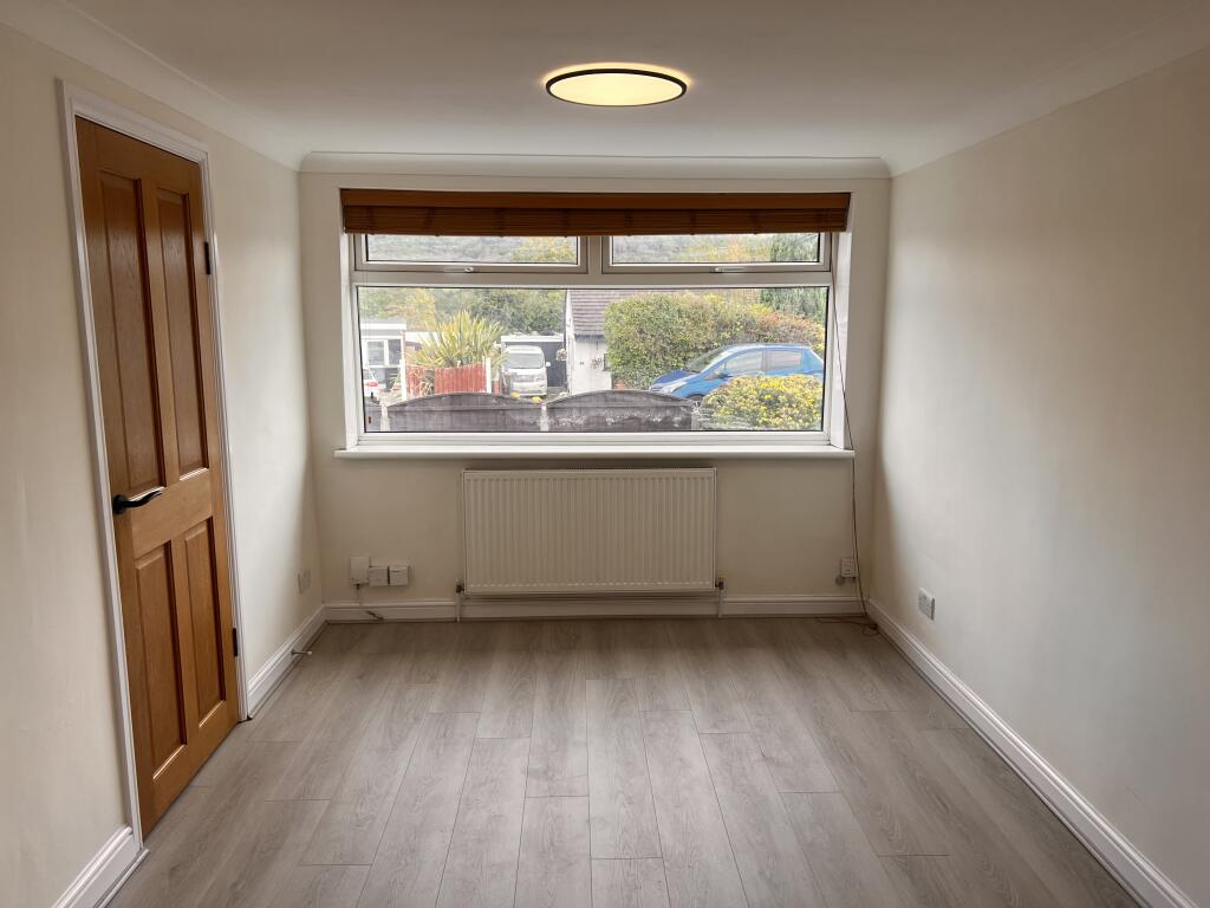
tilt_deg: -8.7
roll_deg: +0.6
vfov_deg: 53.1
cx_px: 605
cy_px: 454
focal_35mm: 26
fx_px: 909
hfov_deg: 67.3
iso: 50
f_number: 1.5
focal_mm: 5.7
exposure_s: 1/502
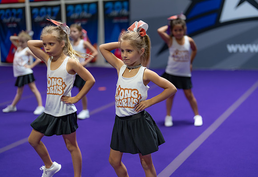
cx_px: 150
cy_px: 77
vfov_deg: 24.0
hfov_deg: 34.4
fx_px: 416
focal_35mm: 58
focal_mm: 50
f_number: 1.2
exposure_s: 1/320
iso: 500
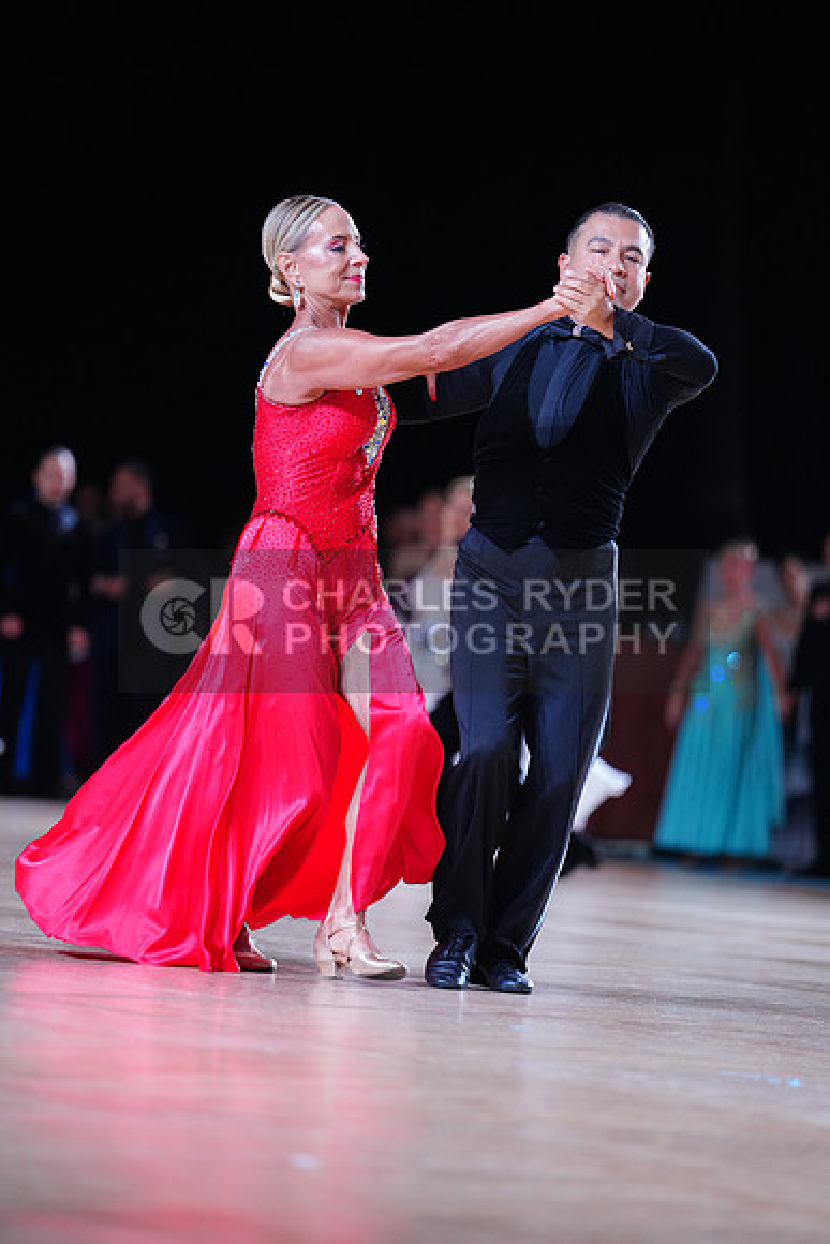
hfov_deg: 8.0
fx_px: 5910
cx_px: 415
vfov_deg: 12.0
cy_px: 622
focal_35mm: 171
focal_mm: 171
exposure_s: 1/640
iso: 1250
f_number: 2.8
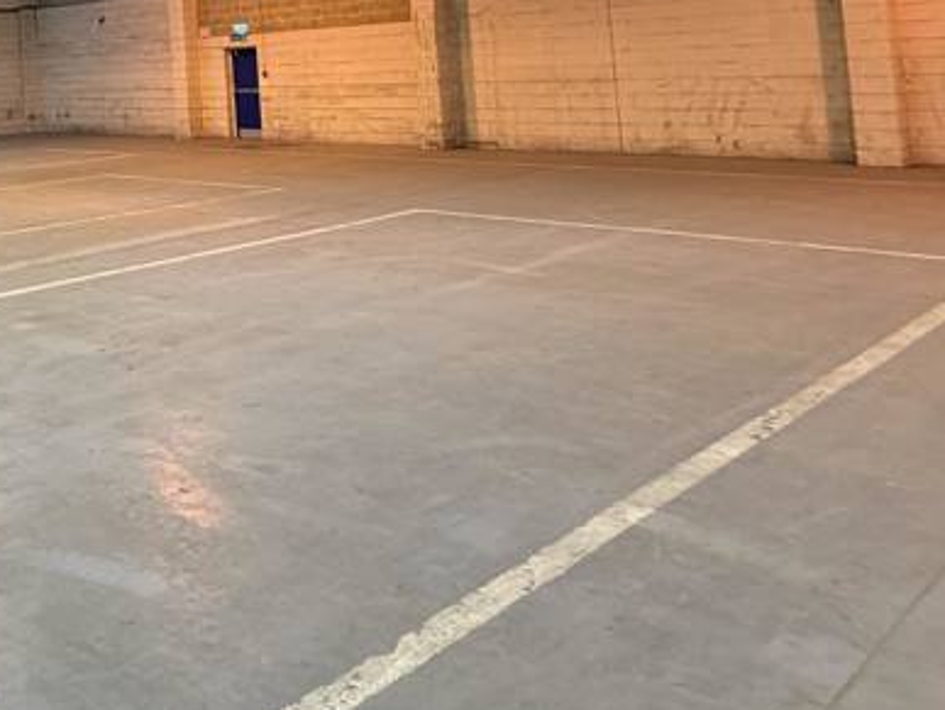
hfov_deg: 43.3
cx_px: 7
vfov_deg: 35.1
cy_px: 0
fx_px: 1011
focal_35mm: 37
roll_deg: +3.4
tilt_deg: +3.5
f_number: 2.2
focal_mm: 2.22
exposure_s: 1/50
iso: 250
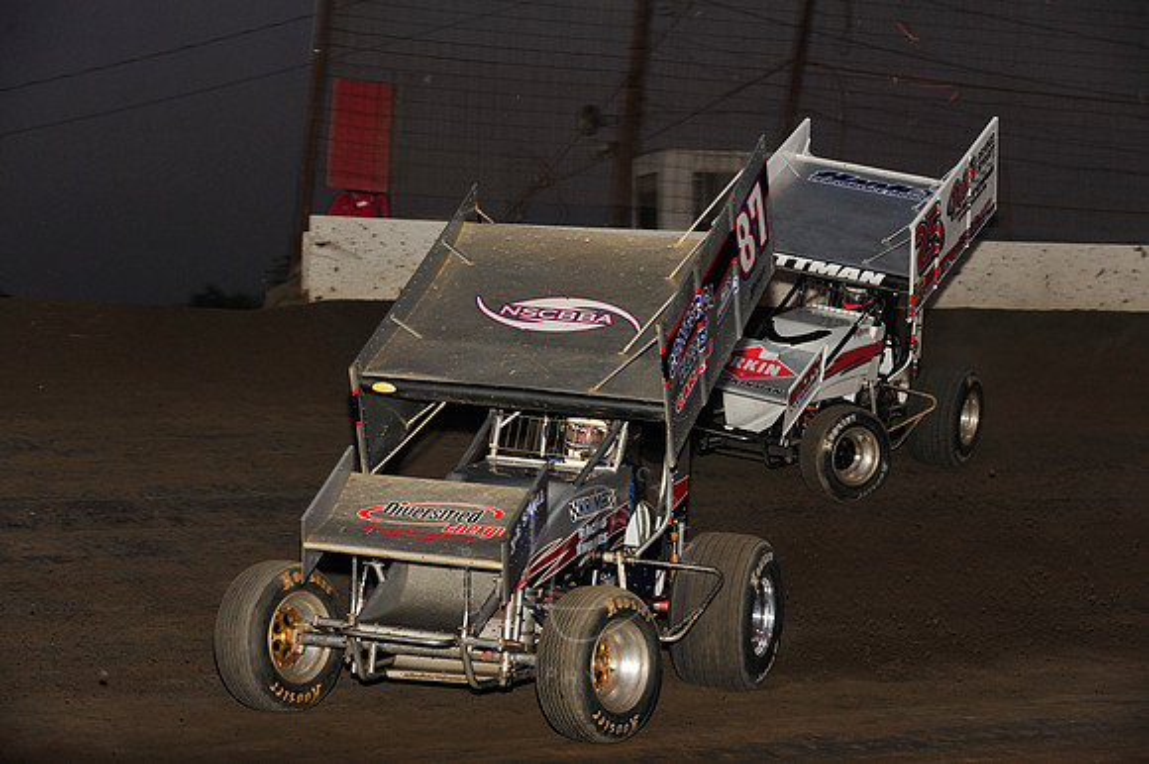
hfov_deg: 17.1
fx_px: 3828
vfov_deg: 11.4
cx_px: 574
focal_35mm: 120
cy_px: 382
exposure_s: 1/320
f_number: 7.1
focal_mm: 120
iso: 1000
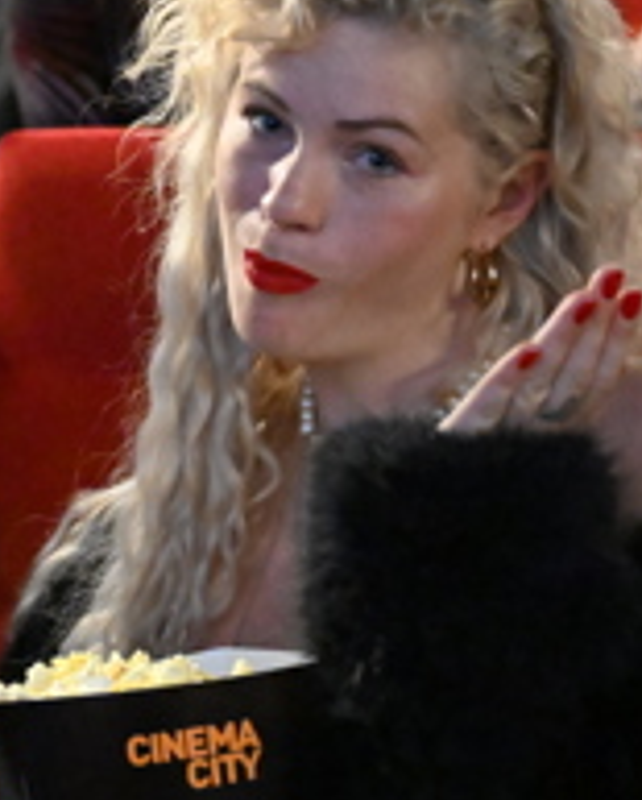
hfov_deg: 10.6
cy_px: 427
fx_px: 3412
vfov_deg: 13.4
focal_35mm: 144
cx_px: -58
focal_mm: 43
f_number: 2.8
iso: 20000
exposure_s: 1/80
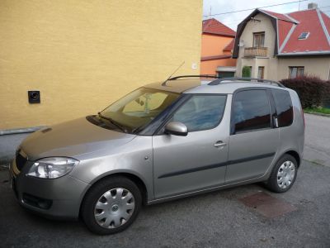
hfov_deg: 63.4
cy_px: 124
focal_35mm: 28
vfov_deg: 49.7
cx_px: 165
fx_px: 267
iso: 200
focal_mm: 4.7
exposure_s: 1/1000
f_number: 3.3
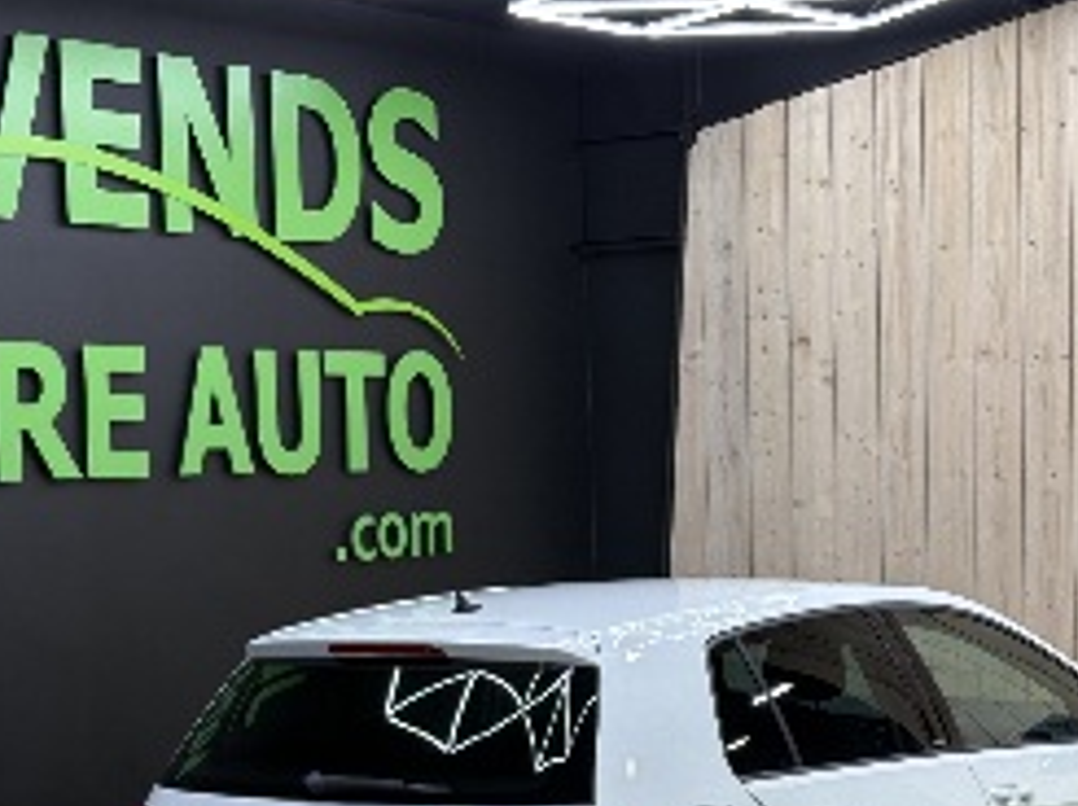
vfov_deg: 16.6
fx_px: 2738
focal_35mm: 88
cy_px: 644
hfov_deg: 22.3
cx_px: 600
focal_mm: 5.96
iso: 32
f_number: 1.6
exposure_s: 1/100
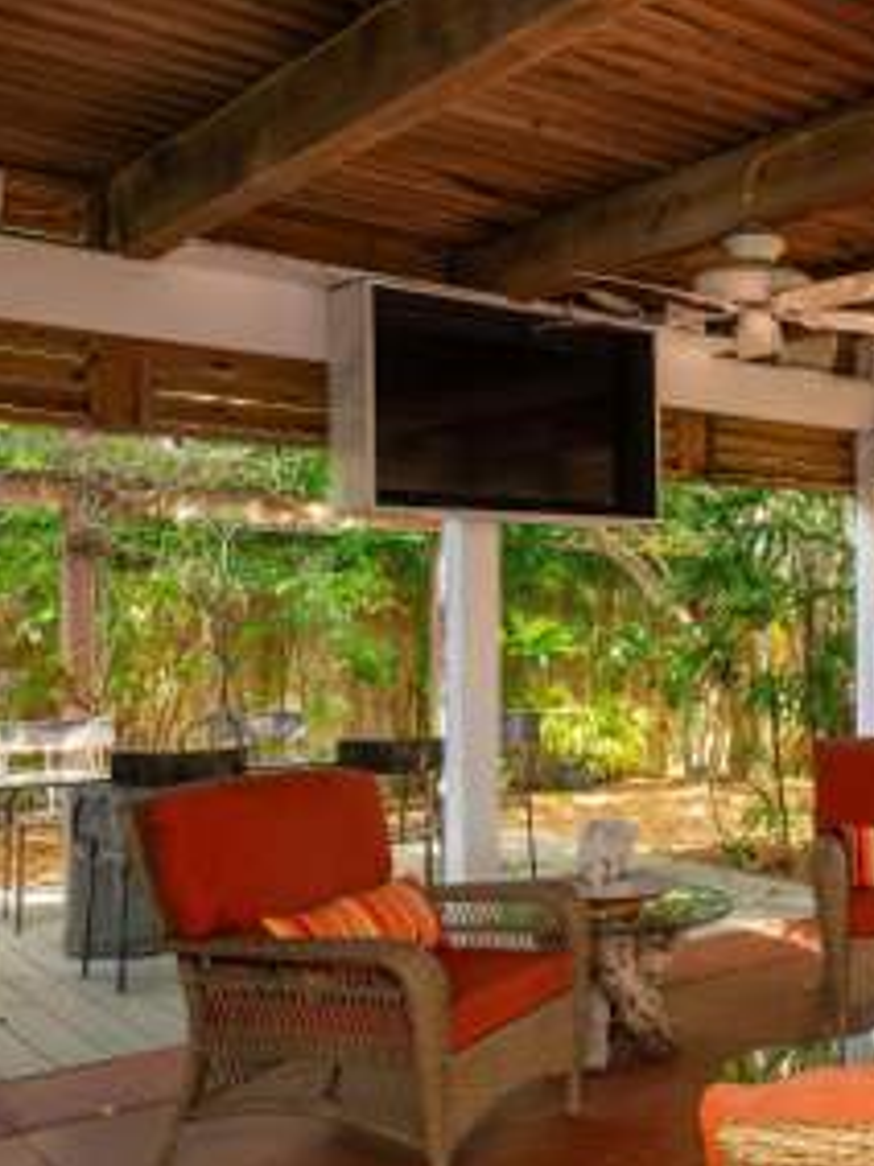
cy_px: 620
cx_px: 969
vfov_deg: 47.9
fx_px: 1314
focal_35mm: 39
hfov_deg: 32.3
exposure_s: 1/100
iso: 500
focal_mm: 23.5
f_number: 8
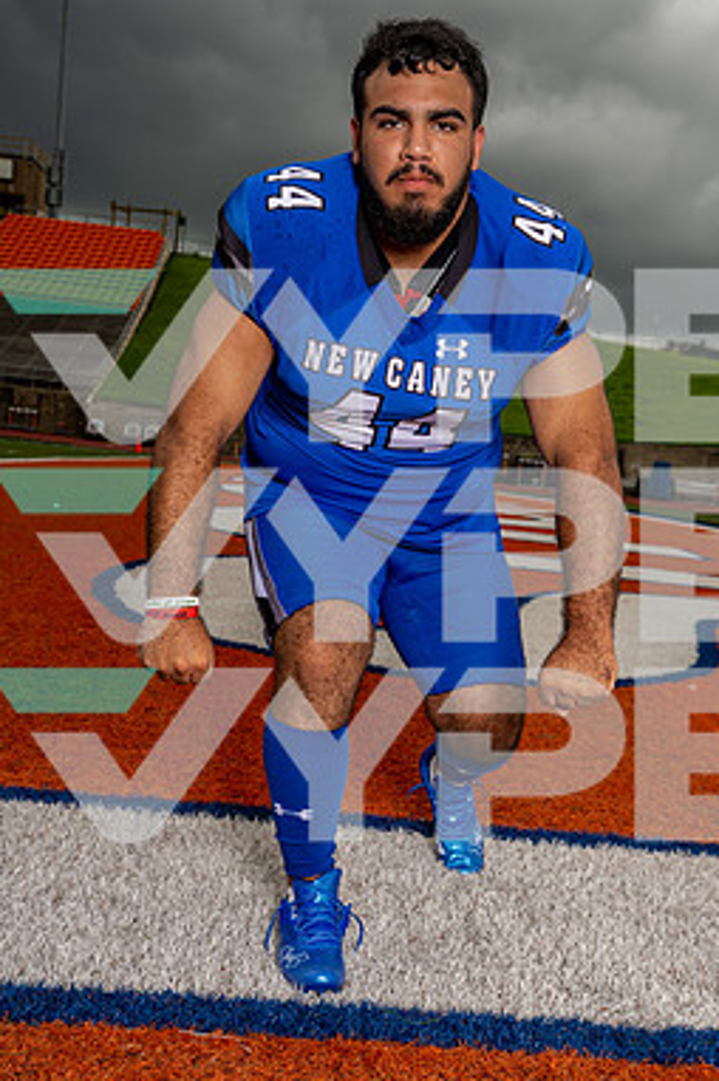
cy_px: 557
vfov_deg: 42.8
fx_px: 1380
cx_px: 410
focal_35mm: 46
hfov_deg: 29.2
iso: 100
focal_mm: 39
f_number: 5.6
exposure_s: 1/250
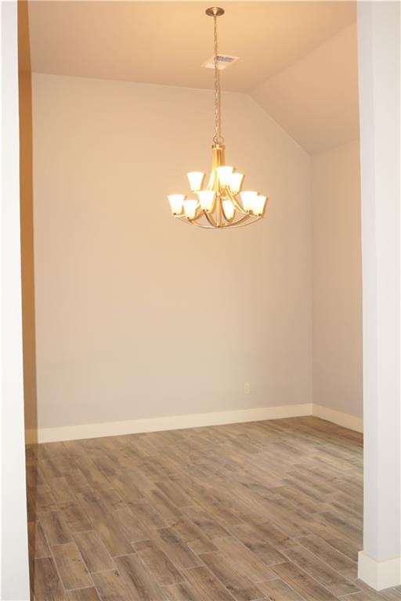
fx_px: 601
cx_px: 200
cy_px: 300
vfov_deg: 53.1
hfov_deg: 36.9
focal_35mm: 36
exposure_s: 1/60
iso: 200
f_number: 4
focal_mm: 24
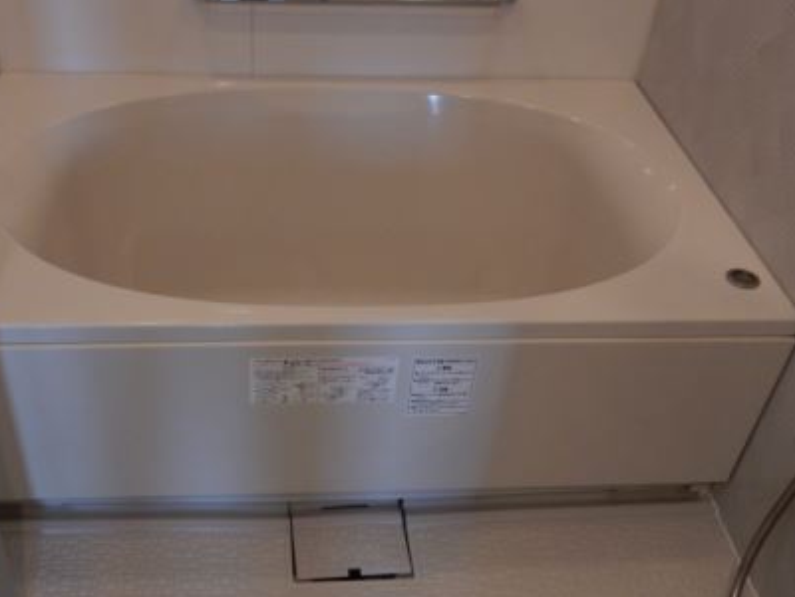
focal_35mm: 40
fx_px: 919
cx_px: 332
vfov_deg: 35.9
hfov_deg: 46.6
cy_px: 334
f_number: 3.7
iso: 250
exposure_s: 1/30
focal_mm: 4.5
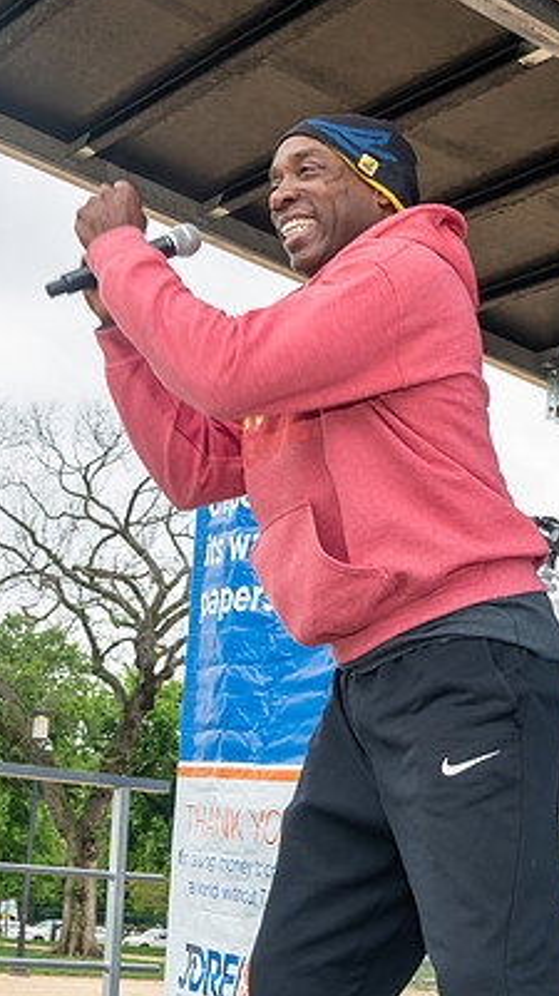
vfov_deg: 32.8
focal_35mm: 64
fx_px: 1690
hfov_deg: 18.7
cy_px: 427
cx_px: 162
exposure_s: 1/250
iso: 400
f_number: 7.1
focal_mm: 20
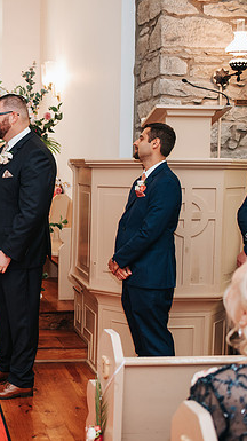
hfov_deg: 19.9
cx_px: -41
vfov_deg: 36.6
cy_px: 220
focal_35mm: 57
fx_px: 665
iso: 1000
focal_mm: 35
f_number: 2.8
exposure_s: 1/200
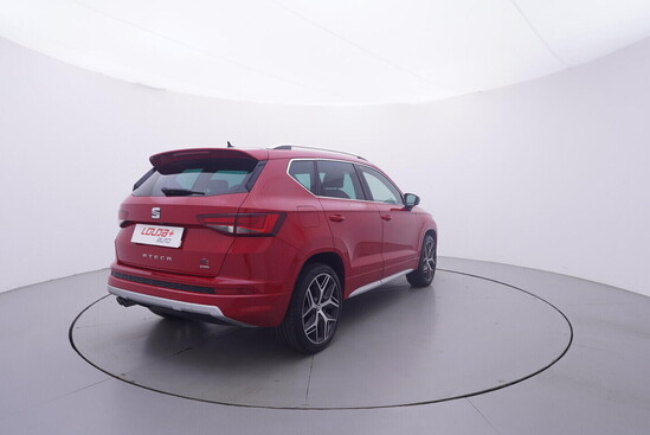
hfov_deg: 77.3
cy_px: 218
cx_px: 325
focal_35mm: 22
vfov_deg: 56.2
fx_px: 407
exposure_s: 1/80
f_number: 5
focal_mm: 15
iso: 200
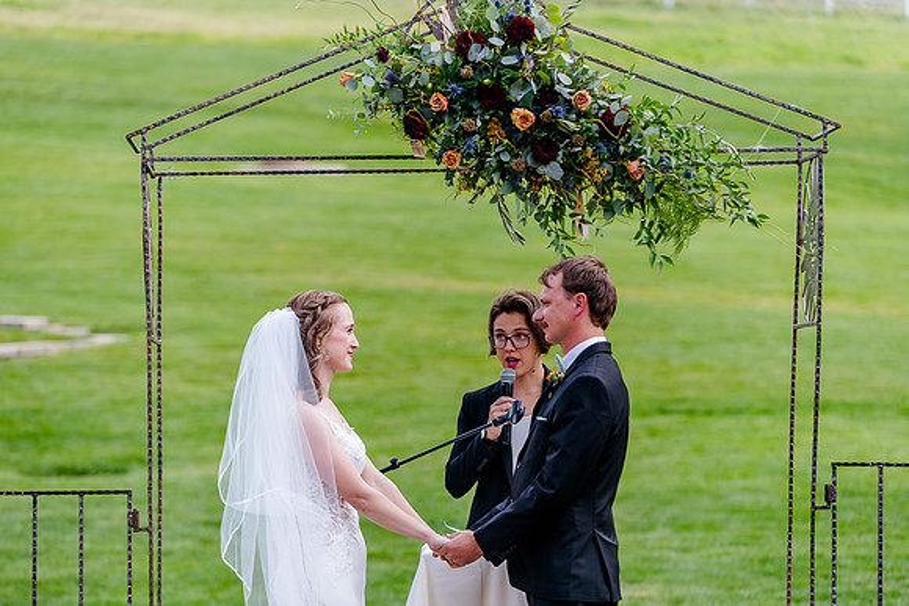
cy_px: 336
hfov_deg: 15.9
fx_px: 3244
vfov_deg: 10.7
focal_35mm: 128
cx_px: 454
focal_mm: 116
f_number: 2.8
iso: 200
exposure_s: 1/1000
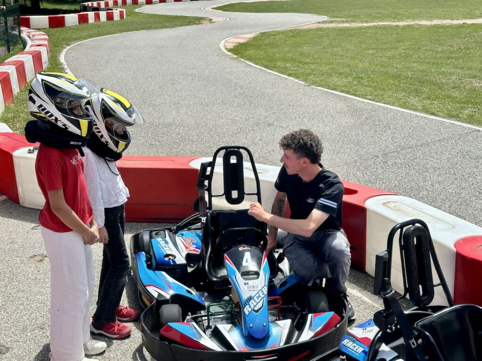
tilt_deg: -16.8
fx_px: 668
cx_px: 241
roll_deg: +0.5
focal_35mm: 48
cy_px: 180
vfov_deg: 30.3
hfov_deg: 39.7
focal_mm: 6.86
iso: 64
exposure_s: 1/3472
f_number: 1.78
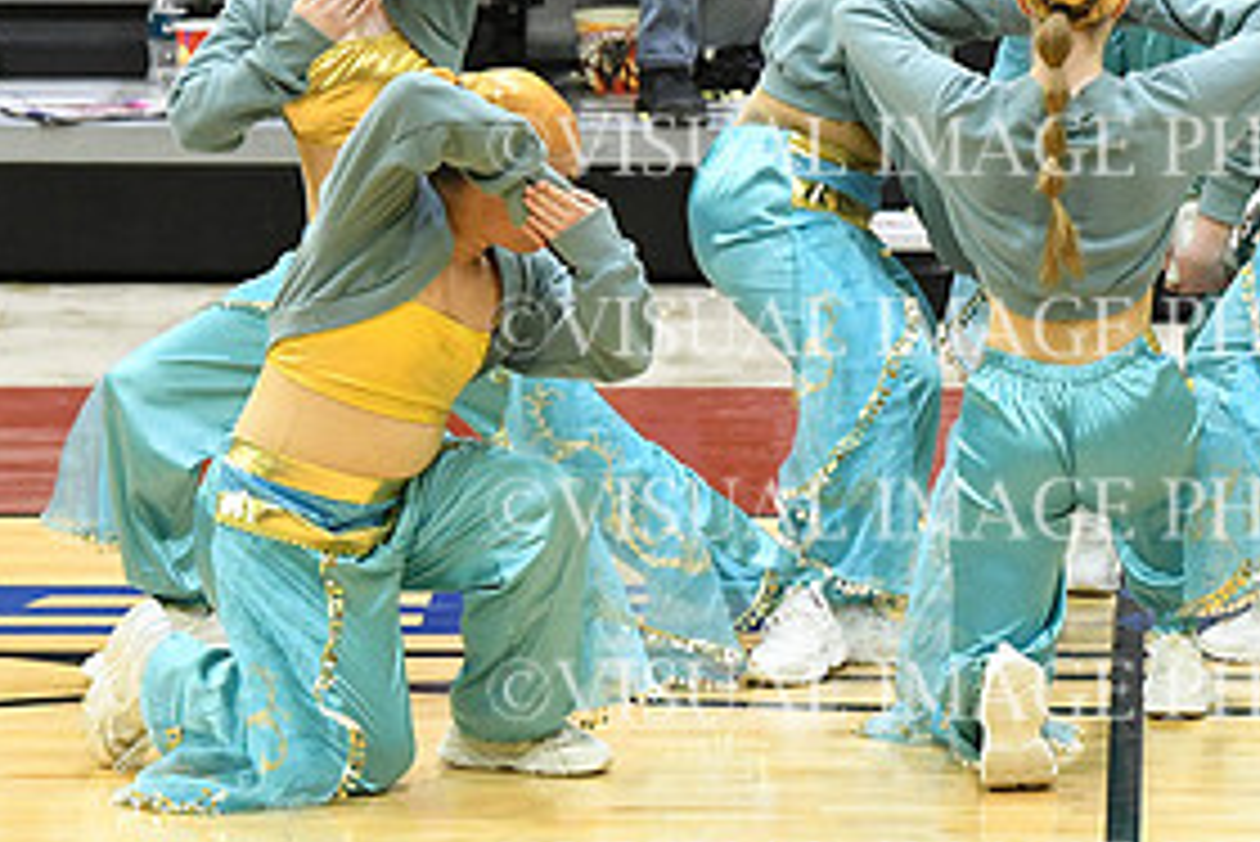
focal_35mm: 419
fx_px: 14672
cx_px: 1138
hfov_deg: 4.9
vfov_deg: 3.3
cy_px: 236
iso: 5000
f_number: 4
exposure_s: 1/250
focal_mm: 135
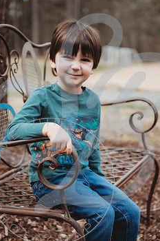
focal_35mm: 90
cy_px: 129
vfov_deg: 22.6
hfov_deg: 15.2
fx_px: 601
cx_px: 82
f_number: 2.8
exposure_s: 1/500
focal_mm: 70
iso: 100
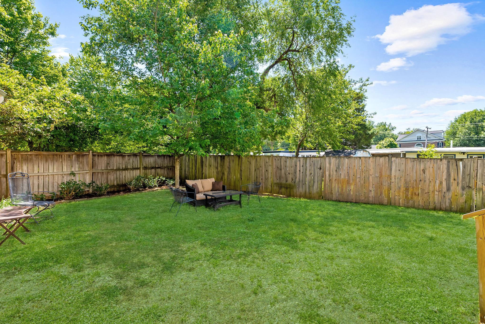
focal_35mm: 16
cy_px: 162
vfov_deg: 73.8
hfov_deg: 96.7
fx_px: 216
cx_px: 242
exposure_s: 1/200
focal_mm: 16
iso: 200
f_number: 7.1
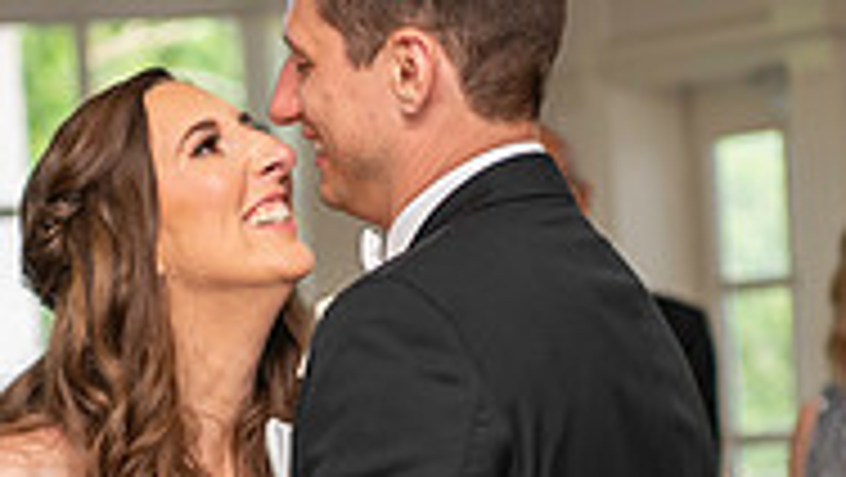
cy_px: 508
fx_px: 4714
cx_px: 288
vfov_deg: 5.8
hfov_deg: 10.2
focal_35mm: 210
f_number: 3.2
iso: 800
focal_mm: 65
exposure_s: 1/125
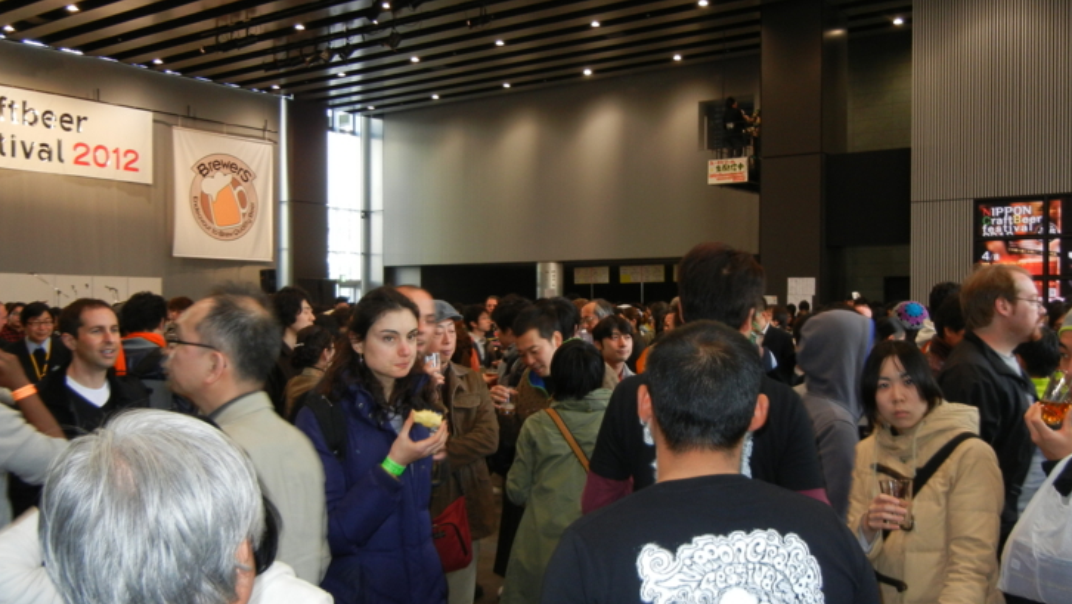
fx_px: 1024
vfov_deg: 32.9
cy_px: 328
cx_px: 557
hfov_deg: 55.3
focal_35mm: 36
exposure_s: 1/30
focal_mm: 5.4
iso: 200
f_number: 3.5
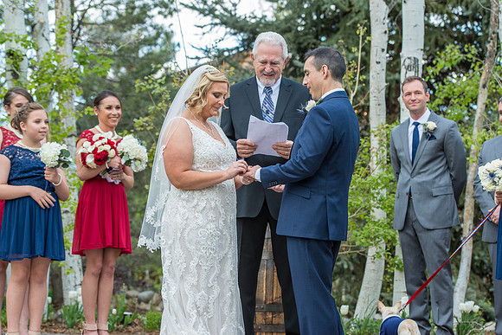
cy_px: 168
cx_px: 251
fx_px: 1199
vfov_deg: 15.9
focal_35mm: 86
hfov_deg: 23.6
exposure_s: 1/200
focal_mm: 86
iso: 400
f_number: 5
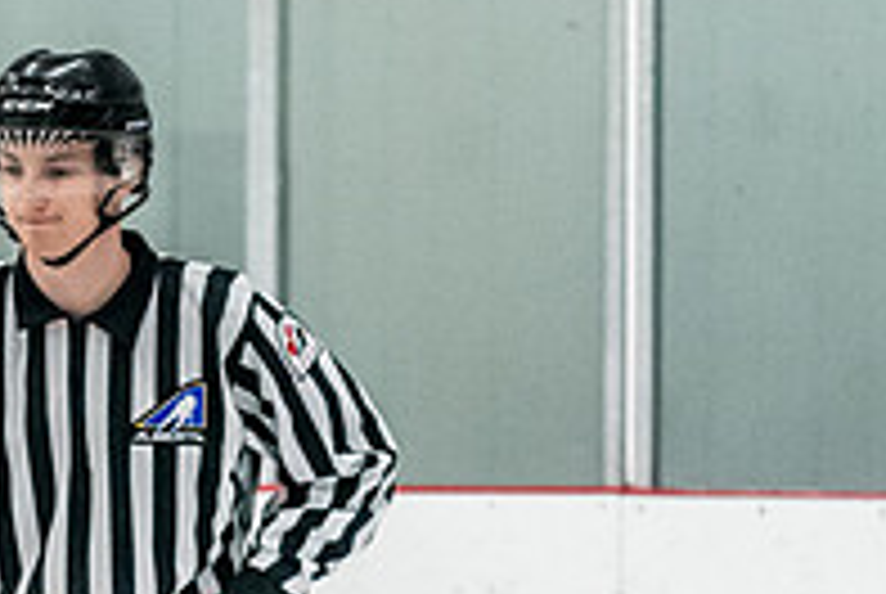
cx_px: -482
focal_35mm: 644
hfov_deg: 3.2
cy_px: 1190
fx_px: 15873
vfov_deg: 2.1
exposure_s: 1/800
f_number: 2.8
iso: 3200
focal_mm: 110
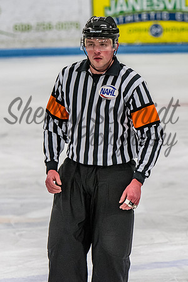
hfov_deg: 3.2
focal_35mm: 430
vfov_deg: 4.8
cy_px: 140
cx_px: 101
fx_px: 3370
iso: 1600
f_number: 3.2
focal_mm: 165
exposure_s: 1/800
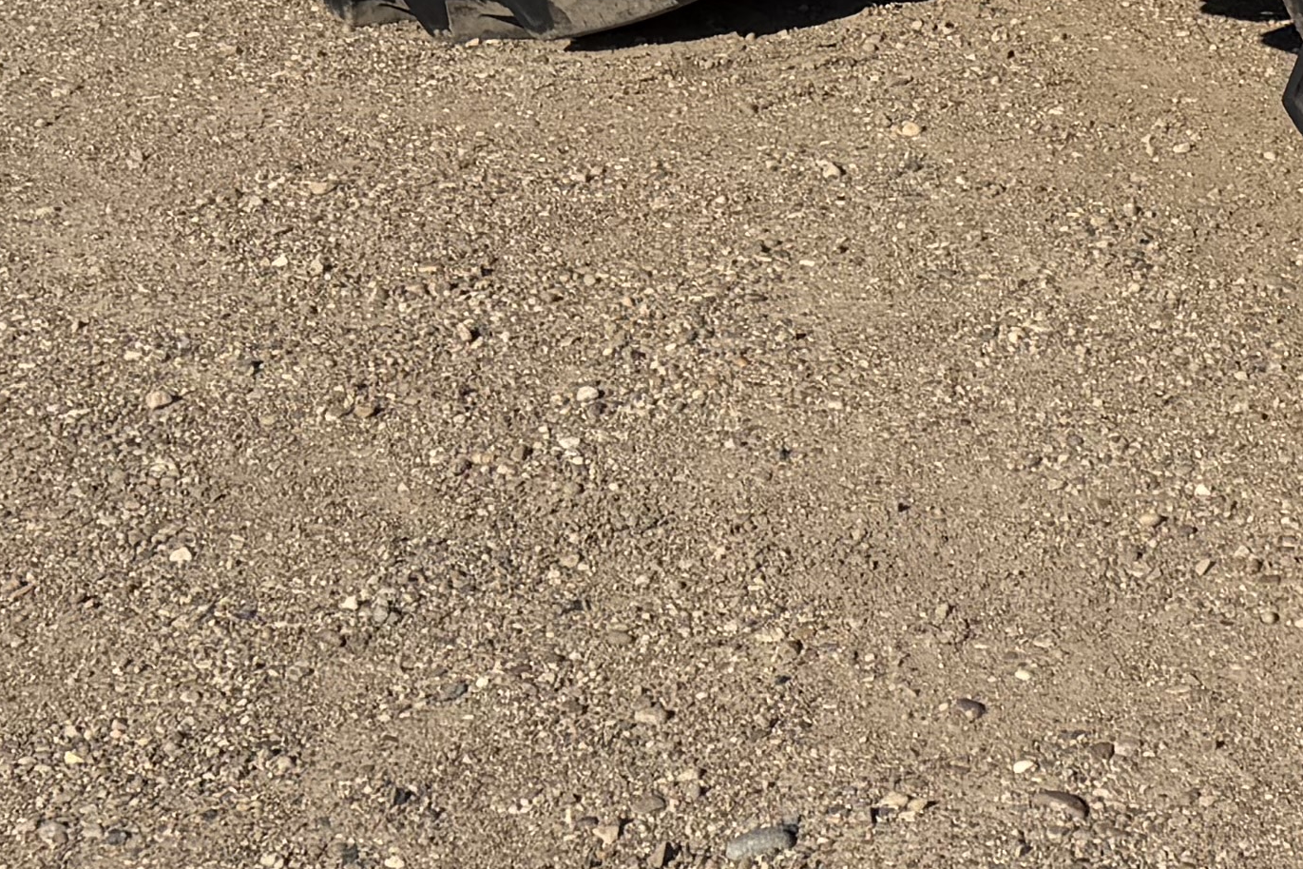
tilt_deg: -3.5
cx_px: 1717
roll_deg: -0.3
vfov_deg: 11.8
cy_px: -834
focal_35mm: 104
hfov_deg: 18.2
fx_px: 3764
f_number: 1.78
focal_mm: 6.76
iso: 80
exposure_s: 1/4673
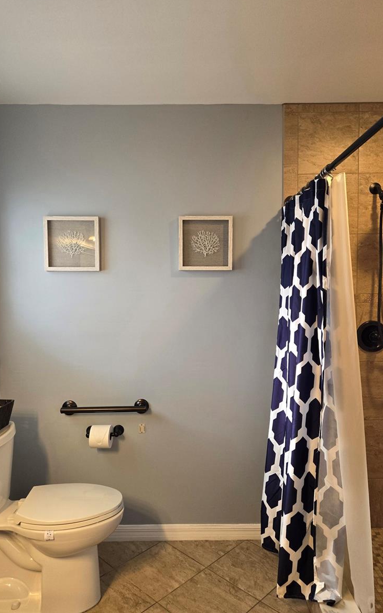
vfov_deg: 72.6
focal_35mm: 25
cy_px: 307
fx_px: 418
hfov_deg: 49.3
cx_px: 197
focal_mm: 5.4
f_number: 1.8
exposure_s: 1/120
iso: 200
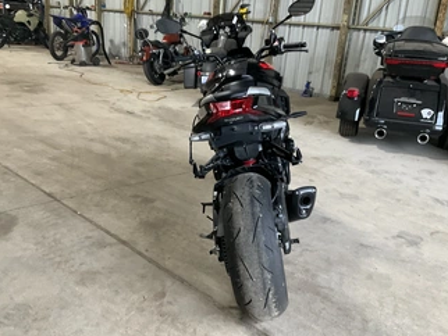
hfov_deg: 51.3
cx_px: 209
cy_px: 183
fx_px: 466
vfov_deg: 39.7
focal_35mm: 36
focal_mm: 3
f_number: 1.8
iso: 160
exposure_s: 1/60
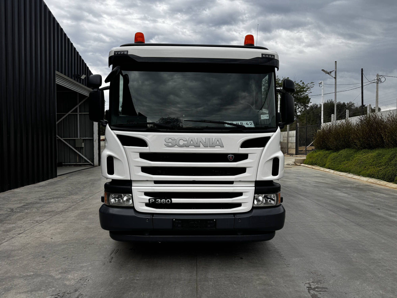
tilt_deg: -0.6
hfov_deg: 71.6
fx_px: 275
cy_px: 149
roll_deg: +0.6
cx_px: 198
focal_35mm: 24
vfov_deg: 56.8
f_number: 1.78
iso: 80
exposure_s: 1/1456
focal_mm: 6.76
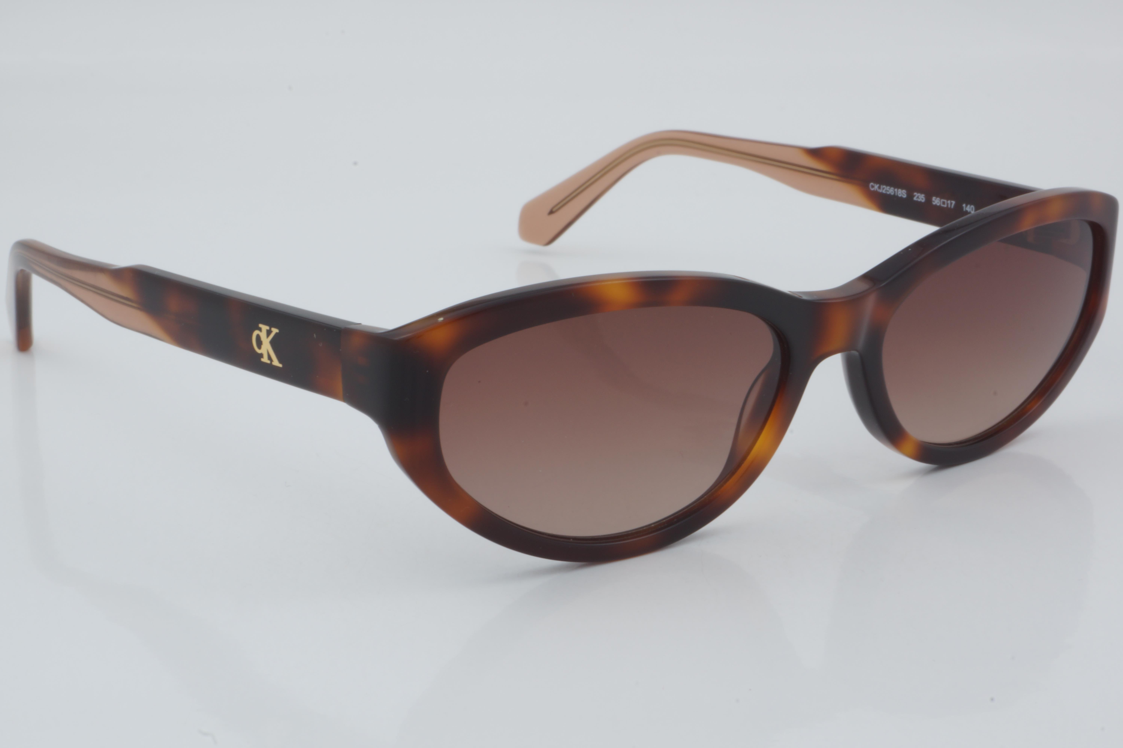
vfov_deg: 18.2
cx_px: 562
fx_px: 2339
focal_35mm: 75
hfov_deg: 27.0
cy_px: 374
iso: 100
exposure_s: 1/3
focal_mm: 50
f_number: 32
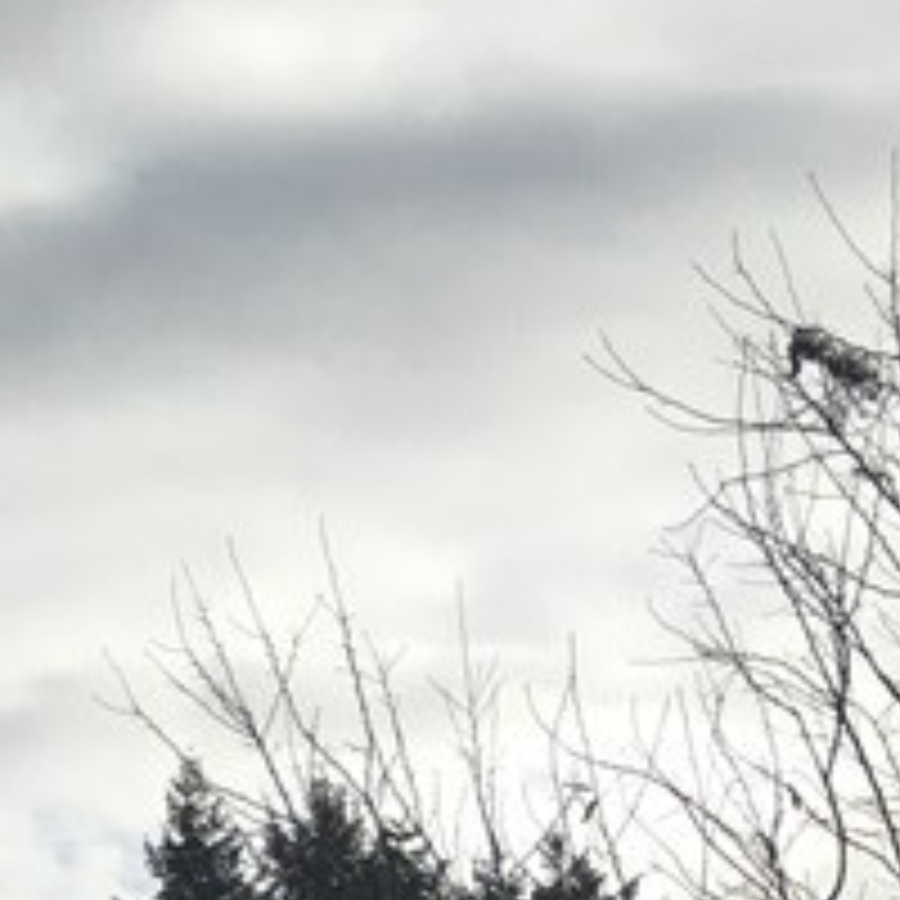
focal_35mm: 131
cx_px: 504
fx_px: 3853
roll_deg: +1.3
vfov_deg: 11.0
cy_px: 2250
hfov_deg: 13.3
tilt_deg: -2.4
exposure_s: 1/1637
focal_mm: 4.15
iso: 25
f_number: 2.2
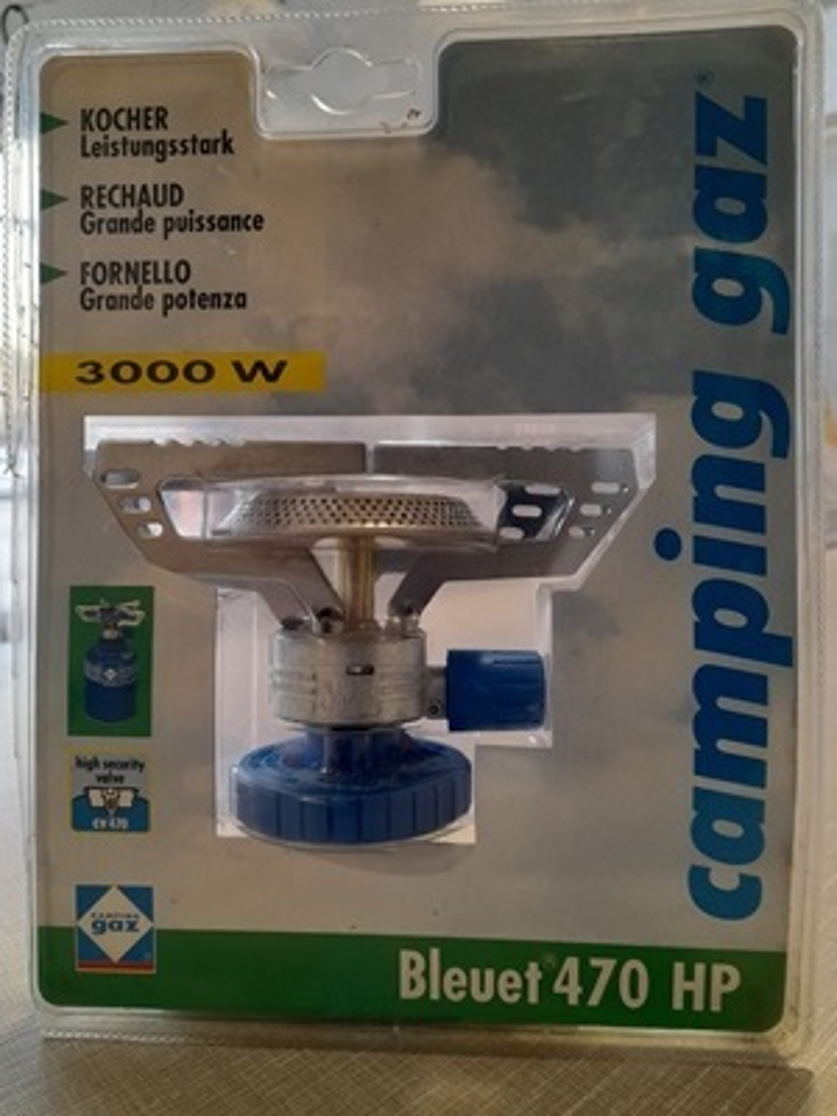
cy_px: 558
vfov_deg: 69.4
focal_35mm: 25
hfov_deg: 54.9
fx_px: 806
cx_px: 418
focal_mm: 4.6
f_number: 2
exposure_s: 1/60
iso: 200
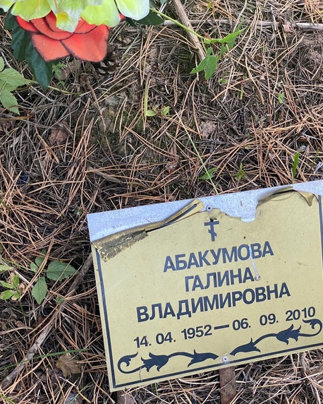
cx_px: 252
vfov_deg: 26.8
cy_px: 201
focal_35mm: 71
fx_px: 848
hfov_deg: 21.3
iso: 64
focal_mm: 6
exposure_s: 1/122
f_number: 2
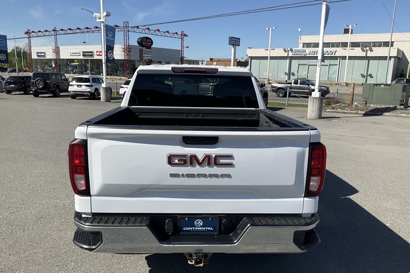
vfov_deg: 42.3
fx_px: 353
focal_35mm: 31
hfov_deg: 60.3
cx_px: 203
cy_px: 149
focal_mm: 3
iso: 25
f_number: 1.8
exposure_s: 1/2667
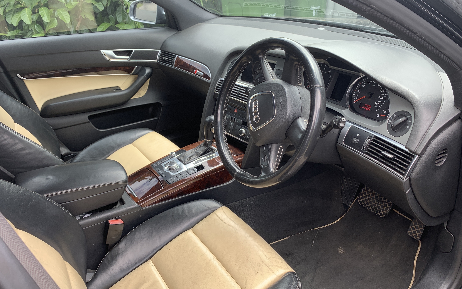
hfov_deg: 66.5
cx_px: 230
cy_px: 141
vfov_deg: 44.5
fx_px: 353
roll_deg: -1.9
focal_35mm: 28
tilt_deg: -27.1
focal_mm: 4.25
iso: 25
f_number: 1.8
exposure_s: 1/150
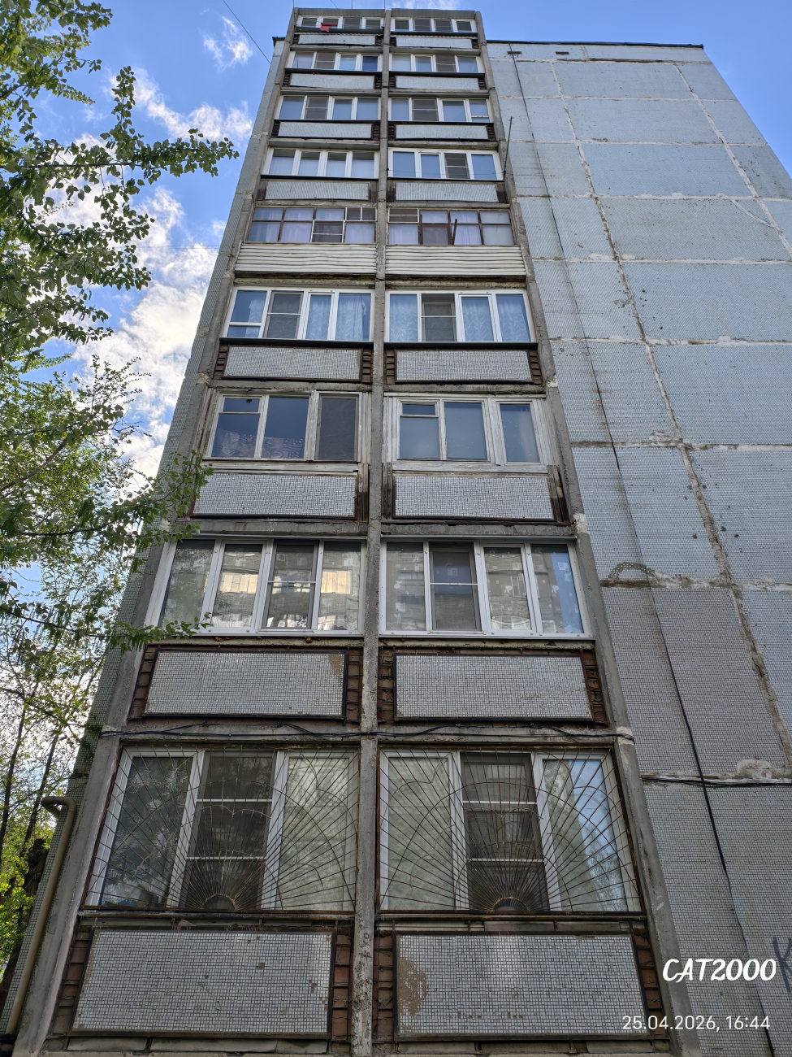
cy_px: 528
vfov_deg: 73.9
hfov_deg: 58.9
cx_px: 396
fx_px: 702
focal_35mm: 23
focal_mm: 6.54
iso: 72
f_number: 1.57
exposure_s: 1/953
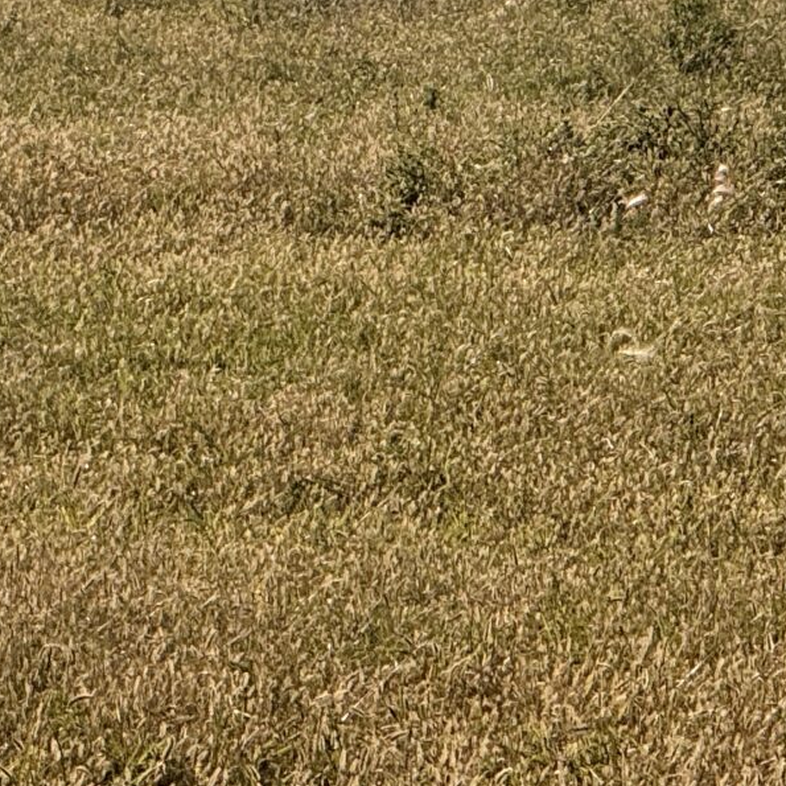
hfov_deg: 3.8
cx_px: -659
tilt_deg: -0.6
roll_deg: +0.0
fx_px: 11714
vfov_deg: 3.8
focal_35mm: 456
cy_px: -22
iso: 50
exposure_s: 1/3195
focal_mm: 15.66
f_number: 2.8
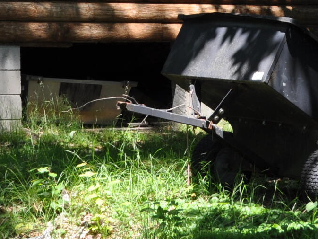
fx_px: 1710
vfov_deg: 7.8
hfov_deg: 10.6
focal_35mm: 186
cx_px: 141
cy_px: -108
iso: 200
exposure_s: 1/160
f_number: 6.3
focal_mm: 29
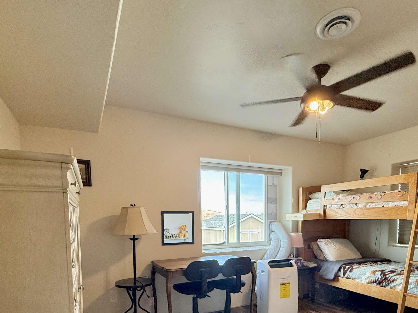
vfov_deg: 57.6
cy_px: 238
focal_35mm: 22
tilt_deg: -4.8
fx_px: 266
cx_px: 221
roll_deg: +0.4
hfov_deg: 76.3
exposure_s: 1/120
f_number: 2.2
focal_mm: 2.22
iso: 320
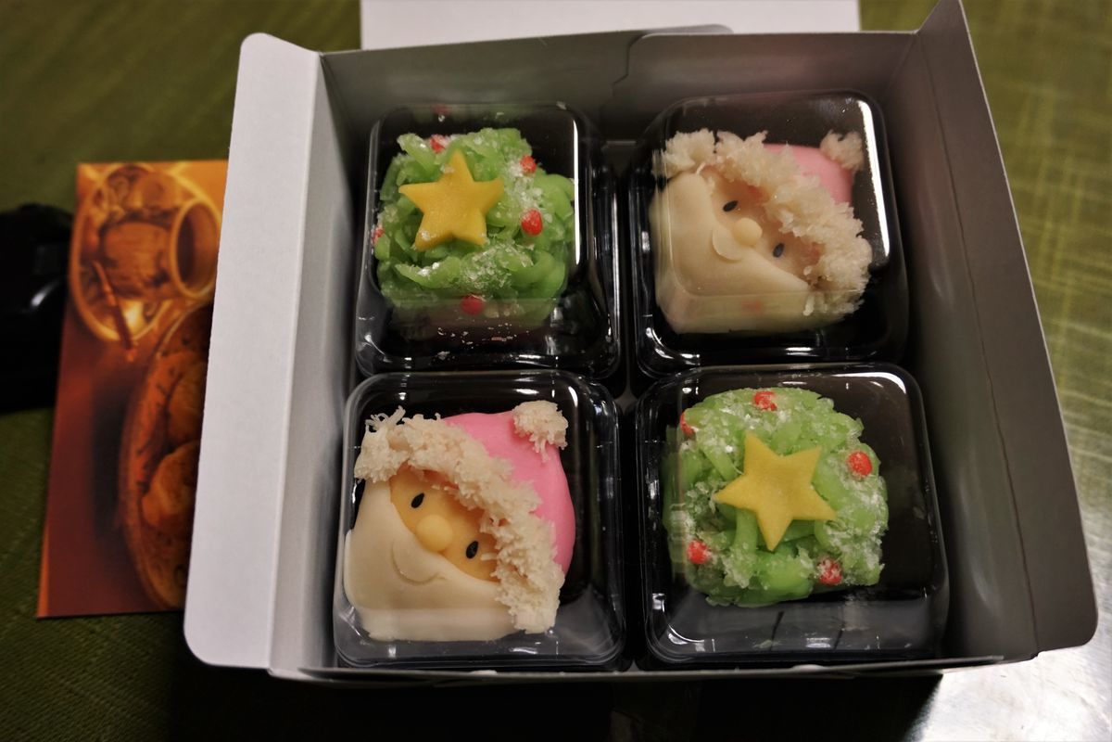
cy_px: 371
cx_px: 556
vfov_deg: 41.7
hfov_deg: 59.5
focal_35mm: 32
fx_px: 973
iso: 640
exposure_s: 1/60
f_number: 4
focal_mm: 21
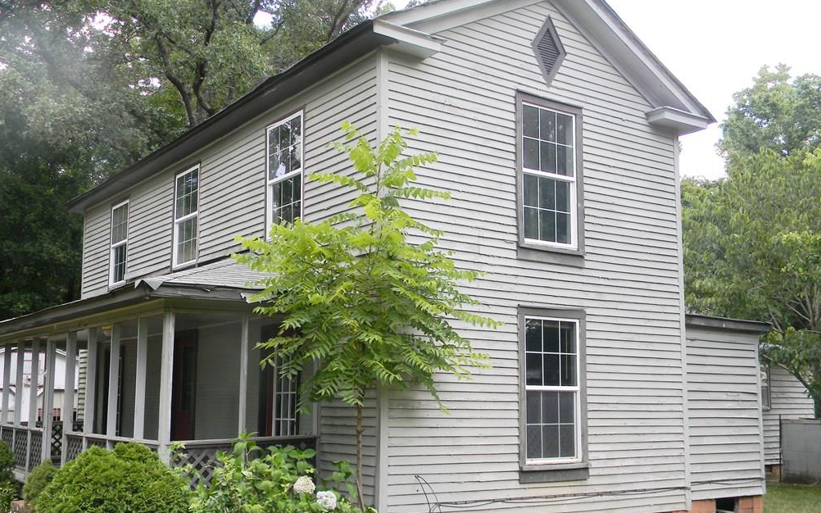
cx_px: 410
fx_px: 873
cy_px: 300
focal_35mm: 39
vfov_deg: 32.7
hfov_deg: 50.4
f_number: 3.7
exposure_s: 1/137
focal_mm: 6.4
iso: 80
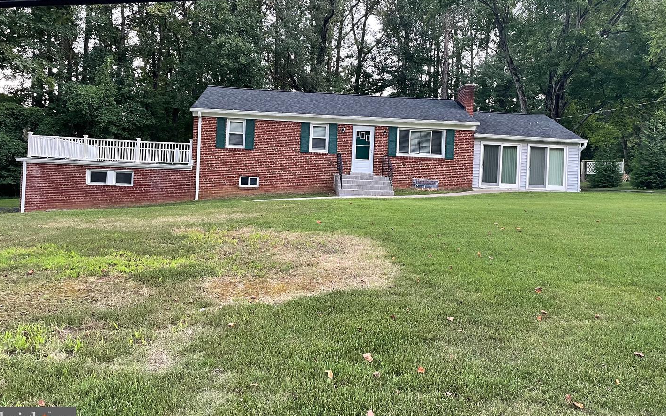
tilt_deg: -0.2
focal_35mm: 28
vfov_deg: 44.5
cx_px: 332
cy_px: 180
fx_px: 508
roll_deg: -2.1
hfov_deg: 66.5
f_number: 1.6
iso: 250
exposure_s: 1/60
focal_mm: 4.2
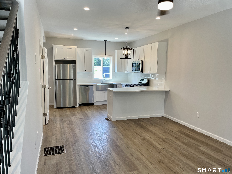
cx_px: 116
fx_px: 174
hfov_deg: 67.3
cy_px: 87
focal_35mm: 26
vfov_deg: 53.1
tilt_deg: -6.3
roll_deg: -0.5
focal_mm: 4.2
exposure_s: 1/120
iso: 64
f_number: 1.6
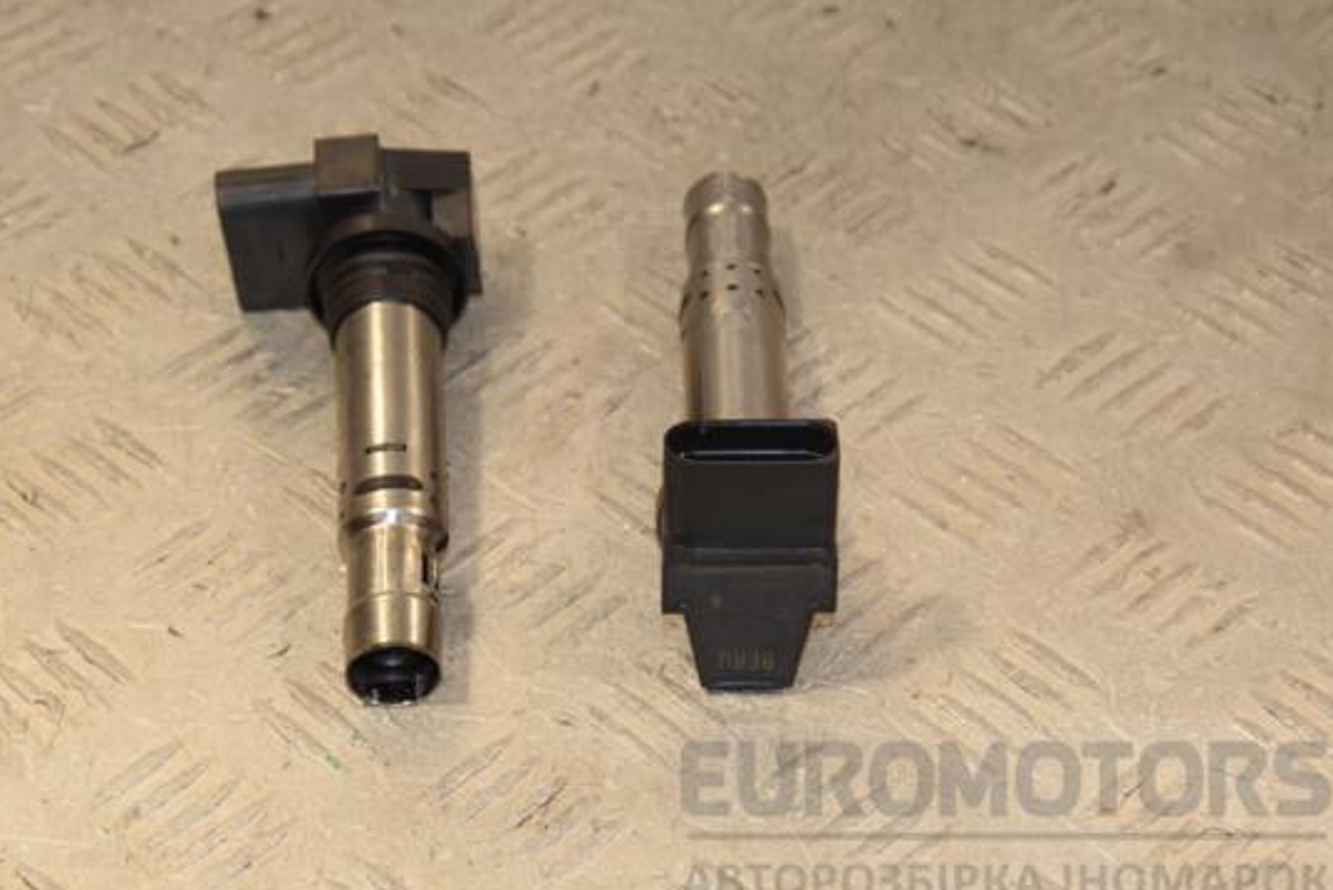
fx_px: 4333
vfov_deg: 11.7
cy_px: 449
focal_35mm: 117
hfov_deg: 17.5
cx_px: 634
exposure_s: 1/200
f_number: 9
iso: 800
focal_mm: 70
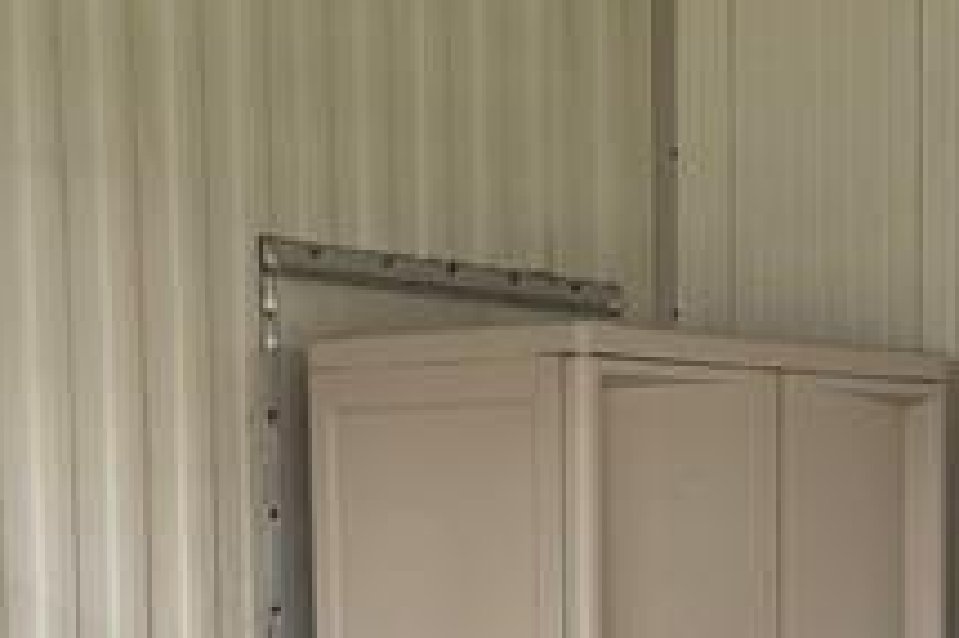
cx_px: 816
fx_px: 3168
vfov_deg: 11.0
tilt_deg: -7.9
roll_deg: +0.2
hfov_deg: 17.0
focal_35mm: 119
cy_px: 964
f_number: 1.78
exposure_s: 1/121
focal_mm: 6.76
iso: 80
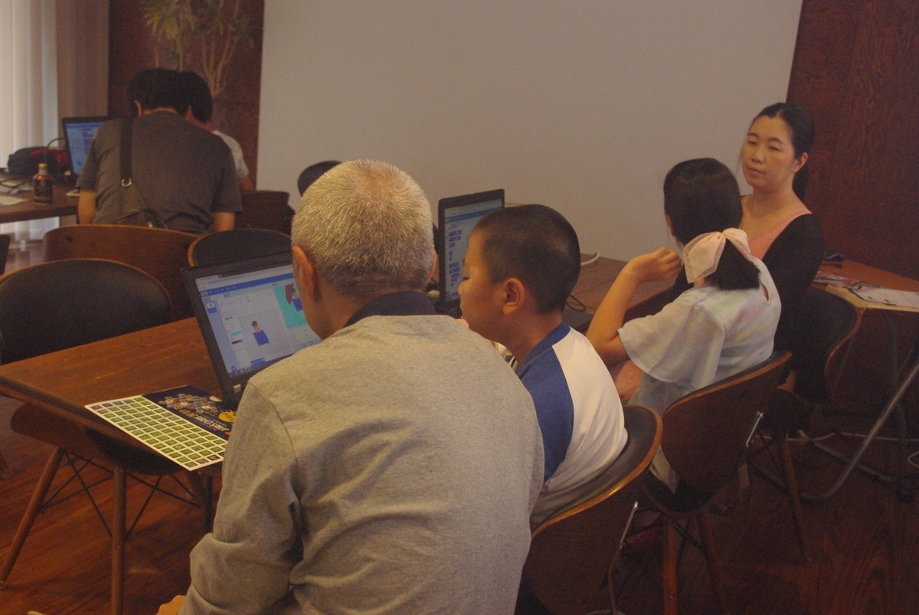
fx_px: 997
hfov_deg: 49.5
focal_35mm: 39
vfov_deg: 34.3
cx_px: 460
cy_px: 308
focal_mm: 26.25
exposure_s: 1/100
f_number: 5.6
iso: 1600
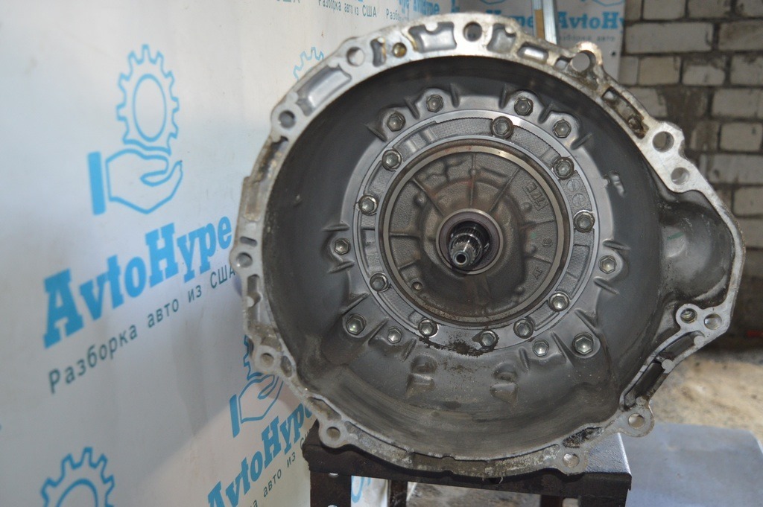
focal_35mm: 34
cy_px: 254
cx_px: 382
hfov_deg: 55.1
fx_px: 731
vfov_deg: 38.3
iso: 900
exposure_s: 1/60
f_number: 3.8
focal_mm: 23
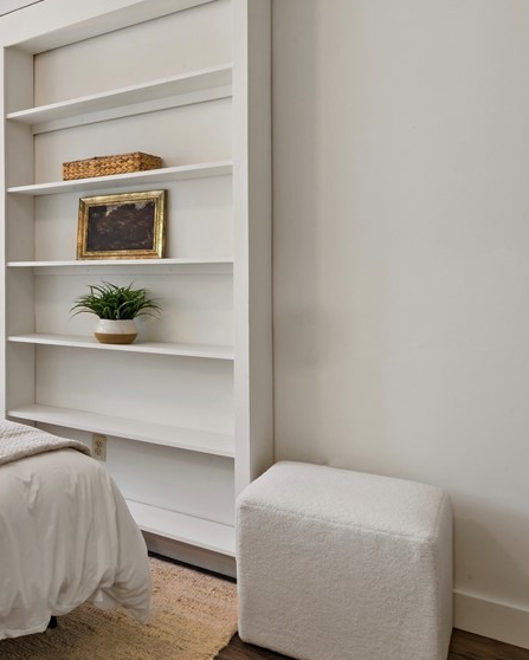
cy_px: 249
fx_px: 606
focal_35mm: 31
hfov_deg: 36.5
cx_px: -104
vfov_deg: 56.5
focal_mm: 17
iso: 100
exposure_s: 1/1.25
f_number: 22
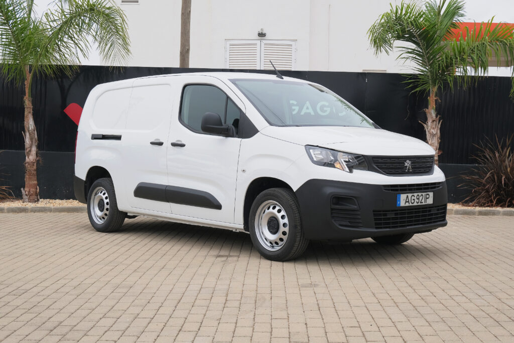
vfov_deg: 27.0
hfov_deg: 39.6
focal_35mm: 50
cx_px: 257
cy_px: 172
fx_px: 714
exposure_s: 1/400
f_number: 9
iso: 320
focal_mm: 33.3
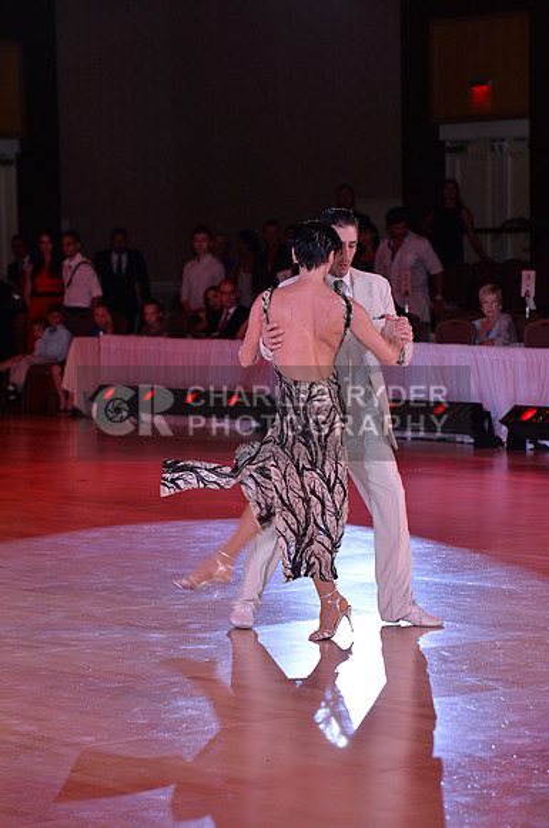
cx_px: 274
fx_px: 3441
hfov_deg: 9.1
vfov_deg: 13.7
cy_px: 414
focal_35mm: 150
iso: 2000
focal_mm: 150
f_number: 5.6
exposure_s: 1/250
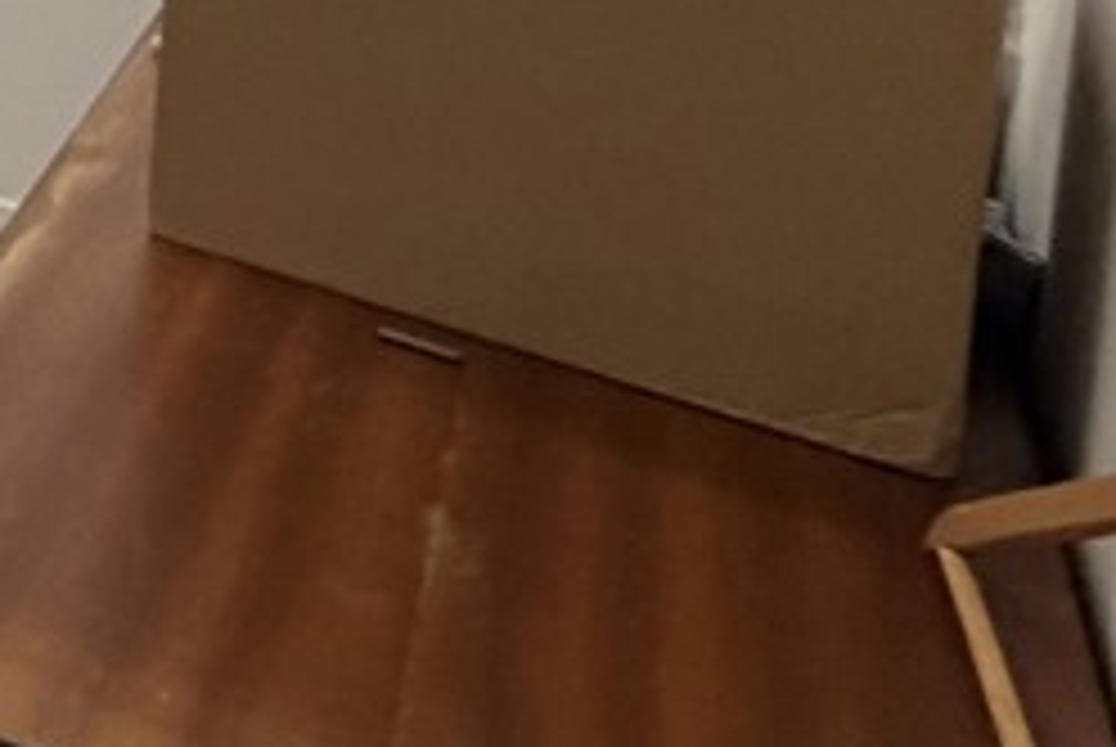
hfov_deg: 17.0
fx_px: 2483
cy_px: -747
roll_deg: -3.9
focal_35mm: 80
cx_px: -1231
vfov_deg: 14.3
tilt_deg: -3.1
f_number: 2.2
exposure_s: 1/100
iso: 320
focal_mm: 2.22
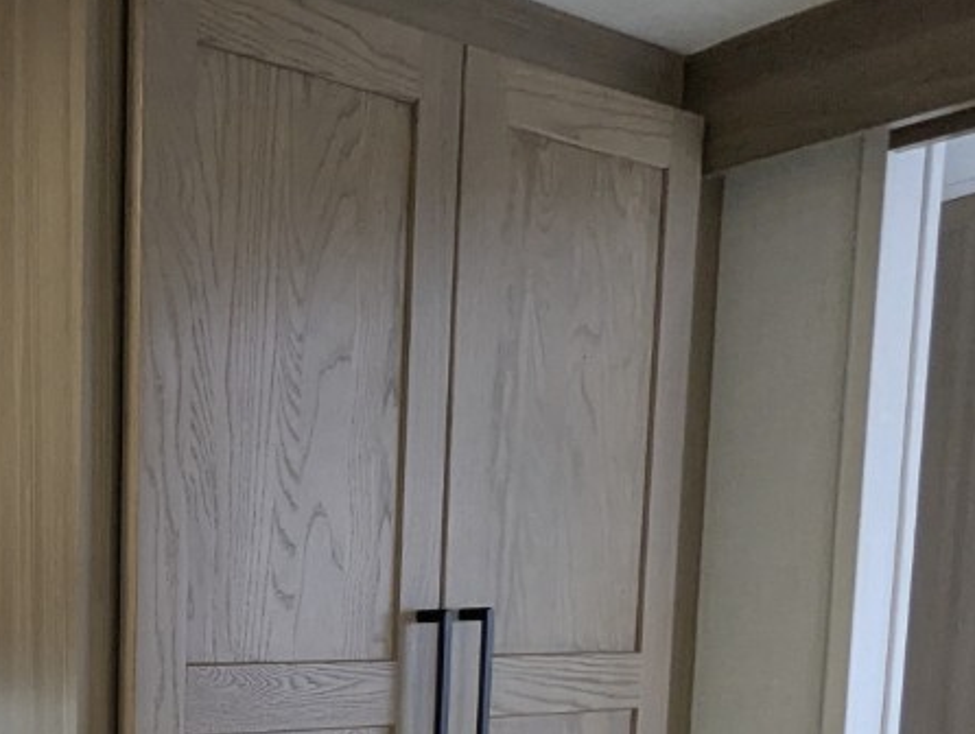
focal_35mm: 50
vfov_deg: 26.3
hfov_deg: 32.5
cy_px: 854
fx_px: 1411
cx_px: -150
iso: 305
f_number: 2.2
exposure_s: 1/200
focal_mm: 2.35
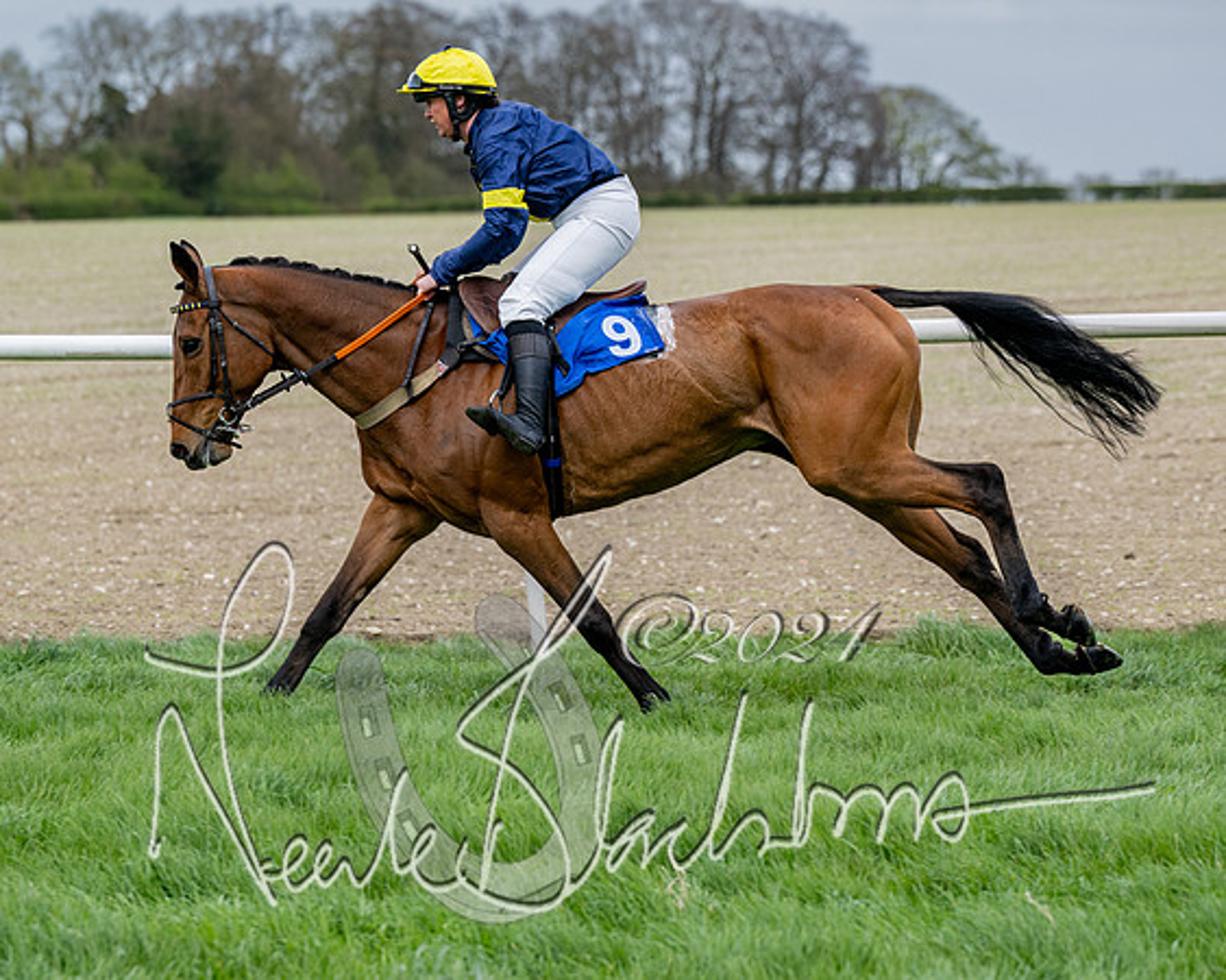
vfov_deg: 9.2
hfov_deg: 11.6
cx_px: 625
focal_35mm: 167
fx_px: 6061
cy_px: 580
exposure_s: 1/1600
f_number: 4
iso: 400
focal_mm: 115
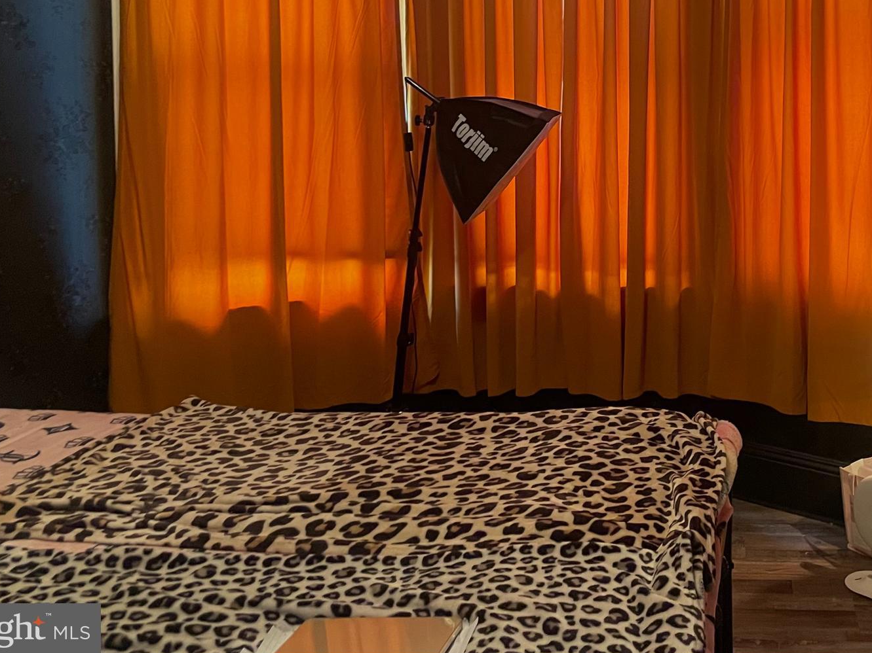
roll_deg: +0.8
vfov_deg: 35.1
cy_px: 155
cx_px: 609
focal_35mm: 40
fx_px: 1008
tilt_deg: -3.7
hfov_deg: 45.8
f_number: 1.6
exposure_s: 1/30
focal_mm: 4.2
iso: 500
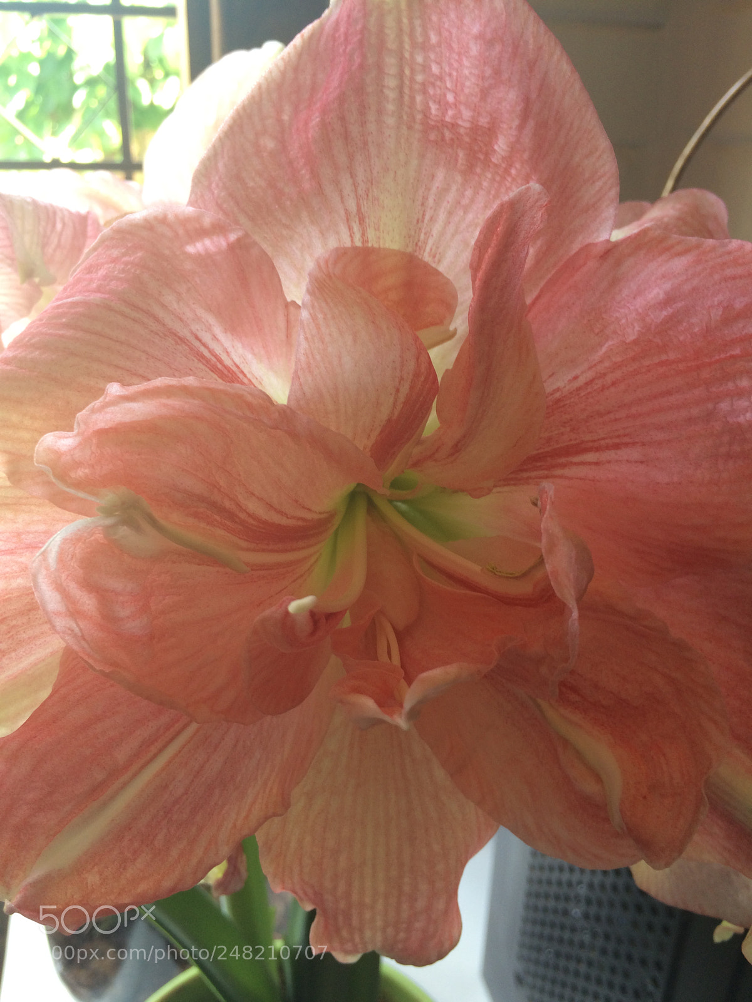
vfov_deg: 61.7
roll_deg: -1.1
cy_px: 501
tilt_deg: -20.9
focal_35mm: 29
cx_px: 376
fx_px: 840
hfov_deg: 48.2
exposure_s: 1/50
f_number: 2.2
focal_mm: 4.15
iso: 40
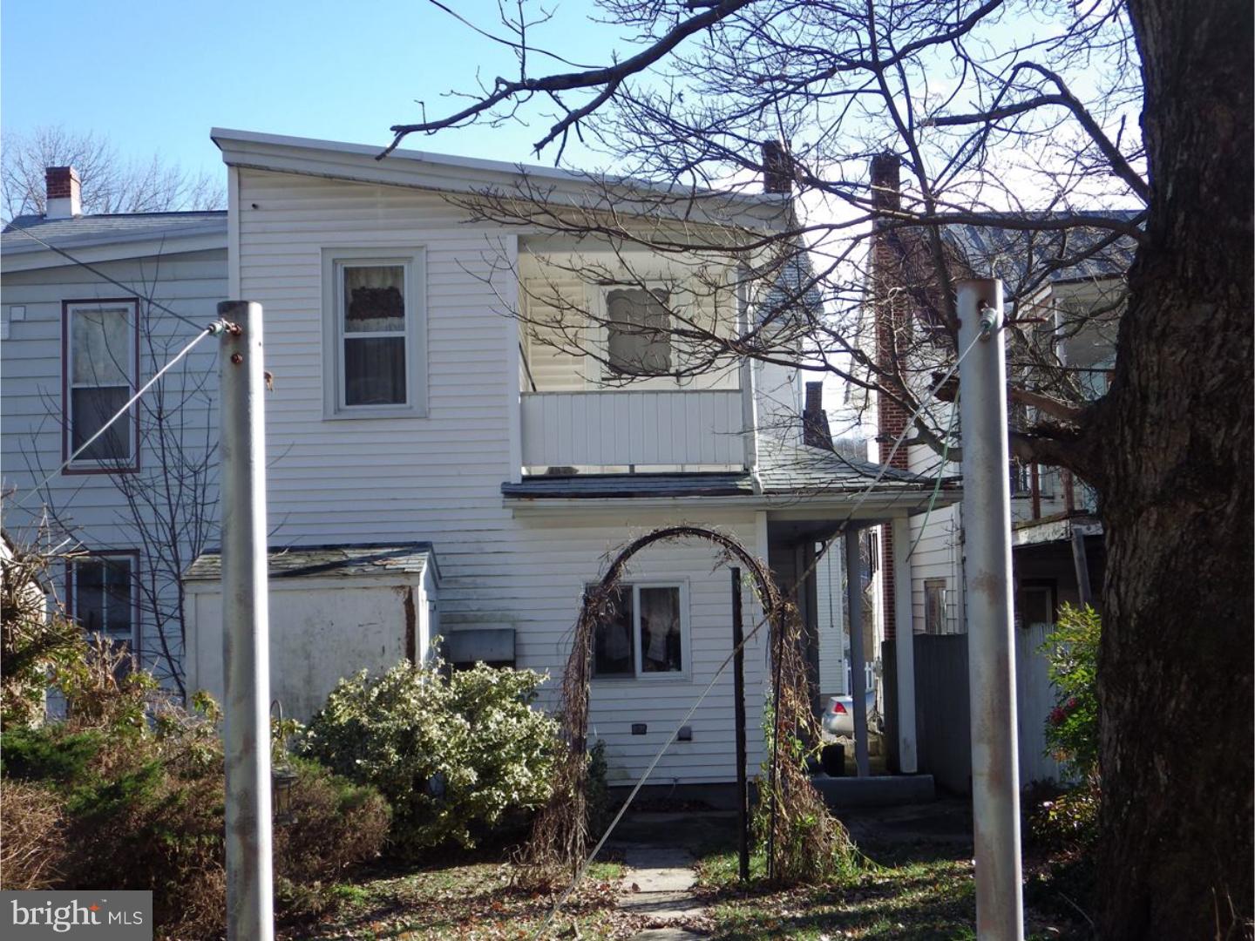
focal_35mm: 50
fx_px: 1813
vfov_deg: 29.1
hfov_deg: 38.2
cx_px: 628
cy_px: 470
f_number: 3.8
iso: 100
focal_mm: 9
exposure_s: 1/320
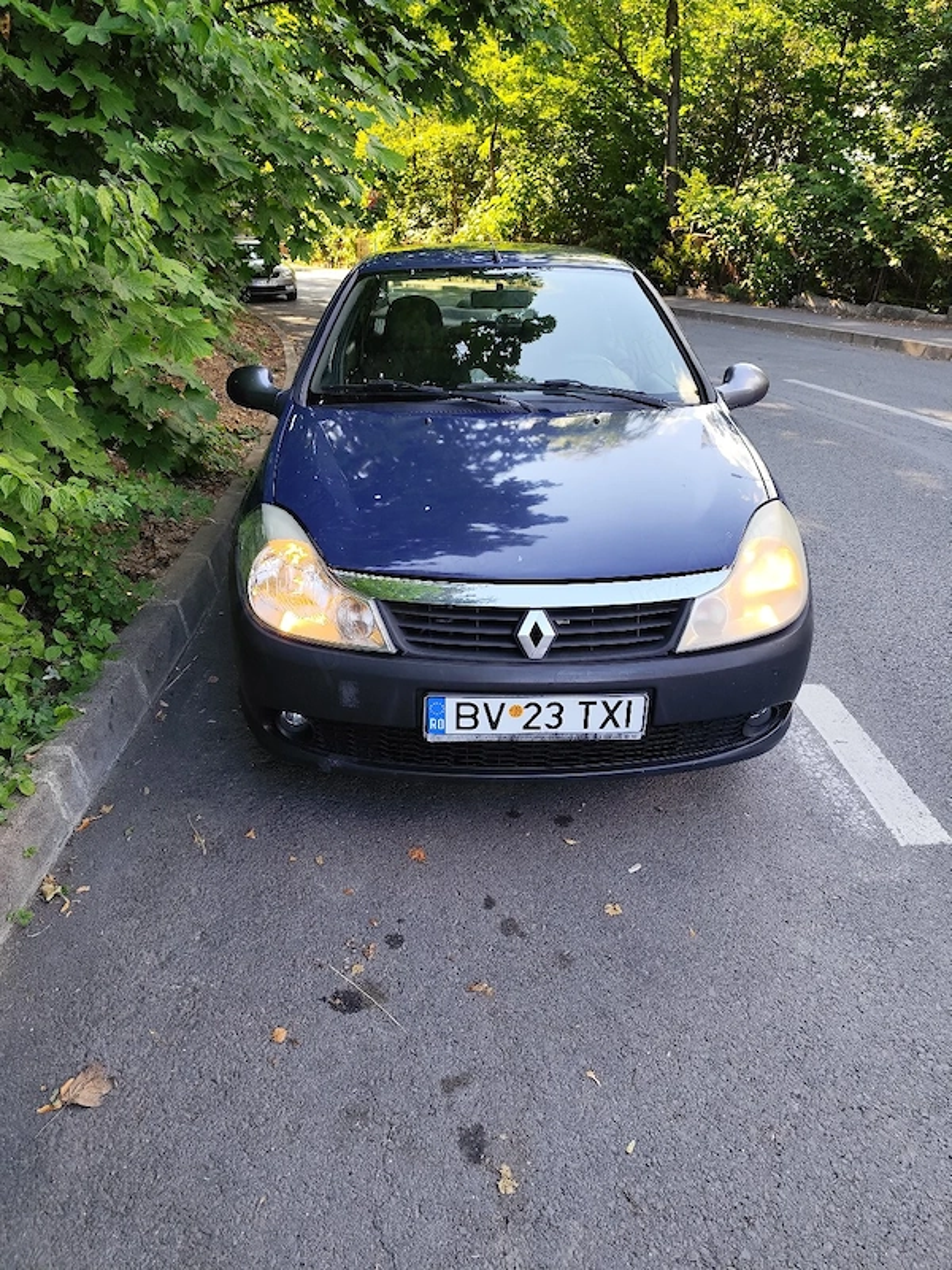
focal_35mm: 23
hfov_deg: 58.9
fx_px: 843
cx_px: 476
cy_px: 635
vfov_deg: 73.9
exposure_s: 1/100
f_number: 1.65
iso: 50
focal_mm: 6.14
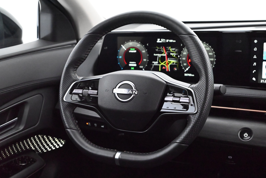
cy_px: 89
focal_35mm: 50
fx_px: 369
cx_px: 133
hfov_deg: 39.6
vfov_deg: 27.0
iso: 16000
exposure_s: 1/60
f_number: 6.3
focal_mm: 50
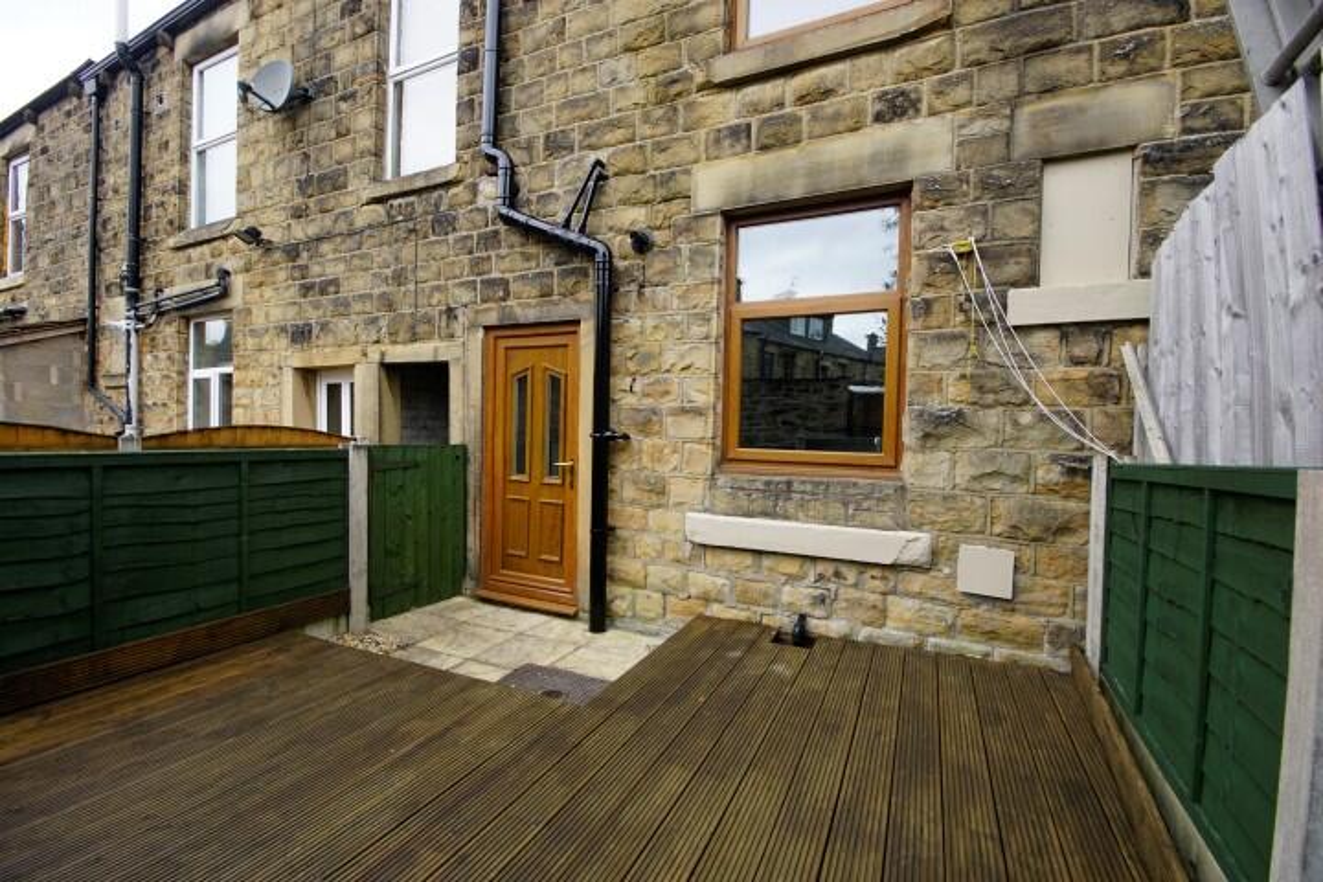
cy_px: 441
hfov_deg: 100.4
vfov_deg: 77.3
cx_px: 662
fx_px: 551
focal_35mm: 15
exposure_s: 1/50
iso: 320
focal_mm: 10
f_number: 10
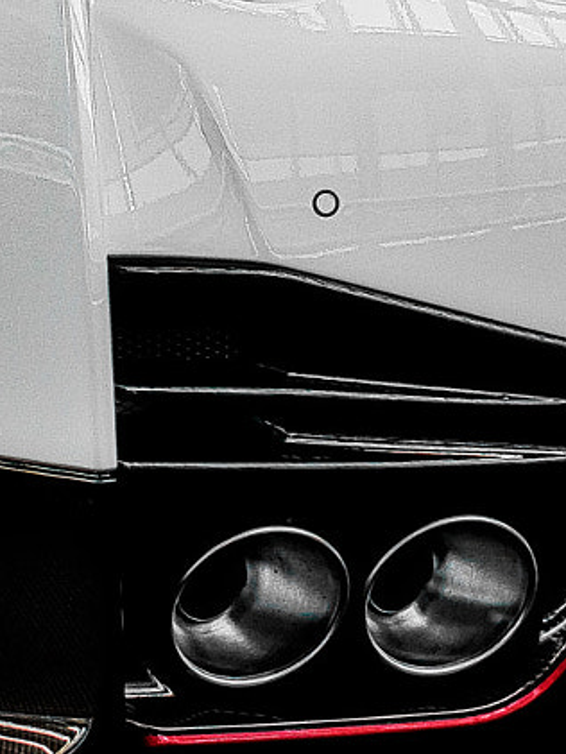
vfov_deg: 15.1
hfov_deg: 11.6
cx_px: 170
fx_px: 2789
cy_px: -4
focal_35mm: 128
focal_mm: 35
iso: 500
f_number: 2.8
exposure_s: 1/40
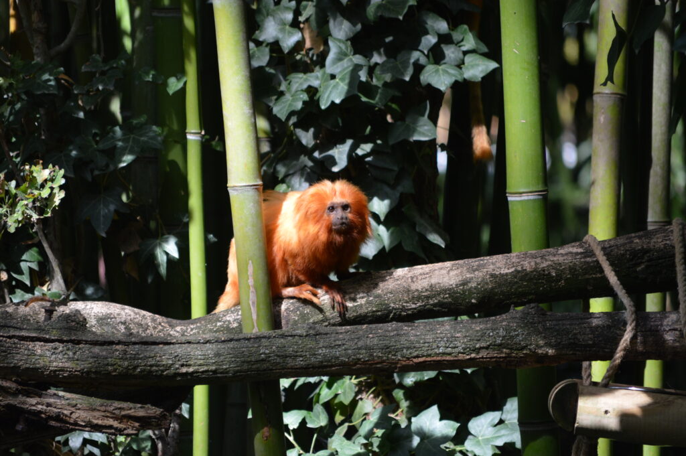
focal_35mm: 300
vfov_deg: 4.6
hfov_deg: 6.9
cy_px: 228
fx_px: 5712
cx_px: 343
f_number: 5.6
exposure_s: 1/250
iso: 400
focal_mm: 200
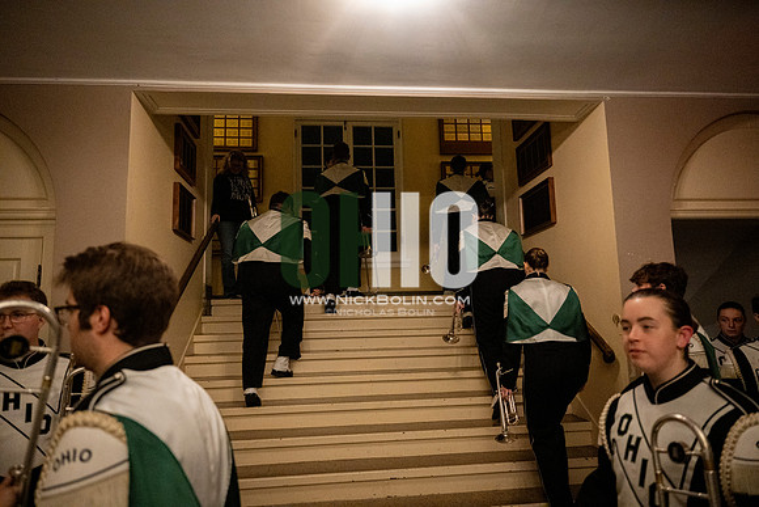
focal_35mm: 24
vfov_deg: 53.2
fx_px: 506
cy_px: 254
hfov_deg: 73.7
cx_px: 380
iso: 10000
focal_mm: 24
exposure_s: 1/500
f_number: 2.8
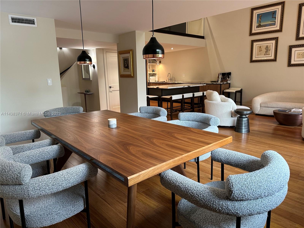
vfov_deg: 56.8
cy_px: 114
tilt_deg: -11.8
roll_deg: +1.2
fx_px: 211
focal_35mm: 24
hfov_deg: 71.6
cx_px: 152
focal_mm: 6.86
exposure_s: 1/60
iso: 160
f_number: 1.78
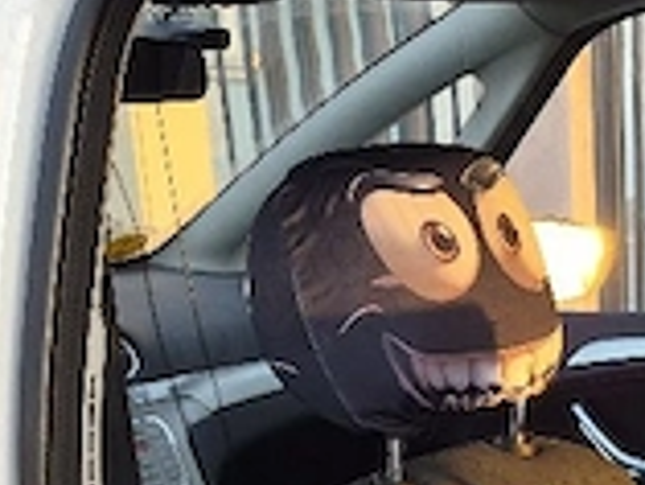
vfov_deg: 14.9
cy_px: 847
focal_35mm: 88
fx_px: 1641
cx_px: 596
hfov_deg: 21.7
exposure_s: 1/182
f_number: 1.8
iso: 64
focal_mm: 5.4
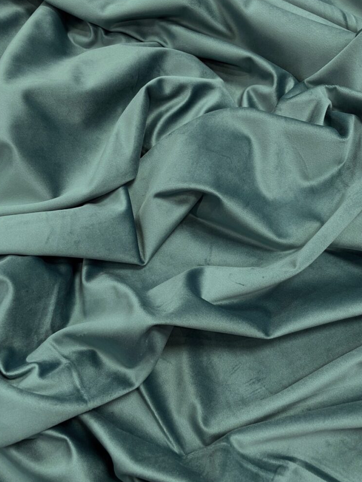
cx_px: 183
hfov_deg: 51.4
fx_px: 376
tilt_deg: -68.1
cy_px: 243
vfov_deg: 65.3
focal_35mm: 27
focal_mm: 4.2
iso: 100
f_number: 1.6
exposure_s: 1/50
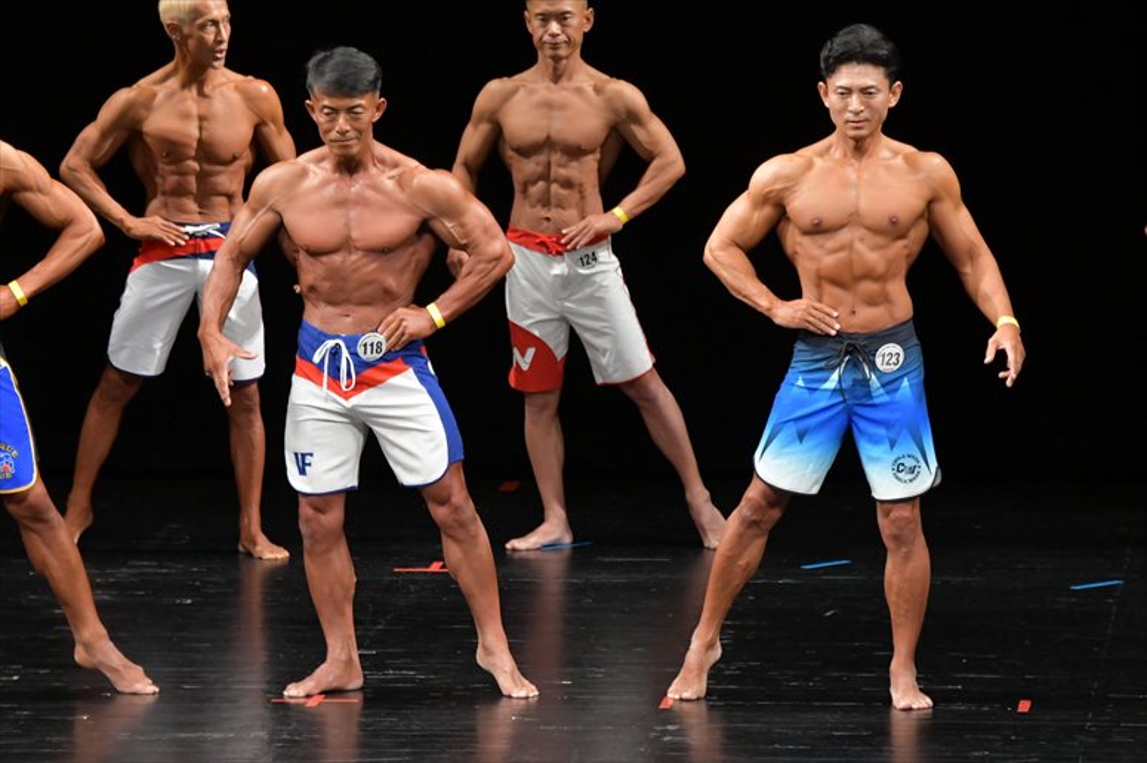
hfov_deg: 6.9
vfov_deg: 4.6
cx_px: 574
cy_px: 382
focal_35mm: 300
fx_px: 9554
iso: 3200
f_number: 5.6
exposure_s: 1/400
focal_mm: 200
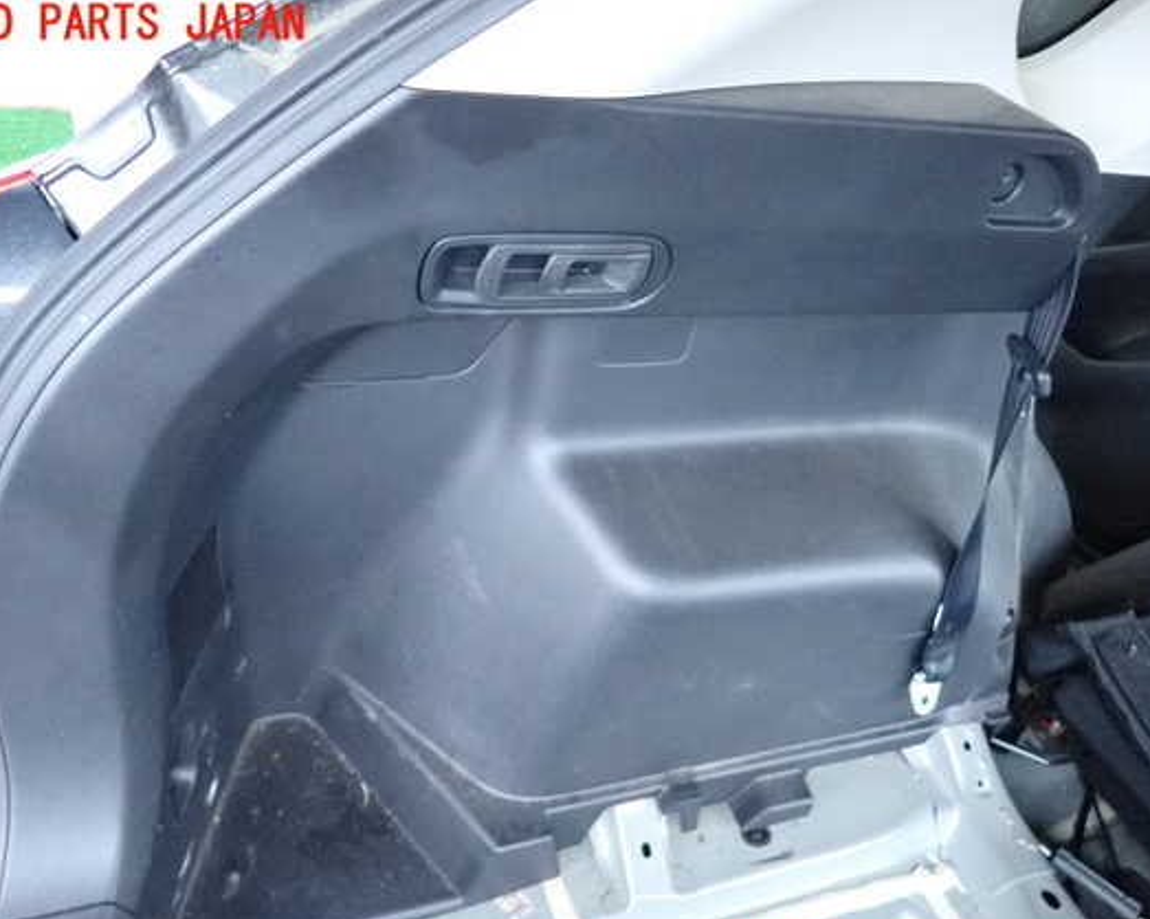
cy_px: 492
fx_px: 953
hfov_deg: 62.2
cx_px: 565
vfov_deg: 51.5
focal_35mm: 28
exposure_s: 1/125
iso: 1600
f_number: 2
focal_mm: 4.5
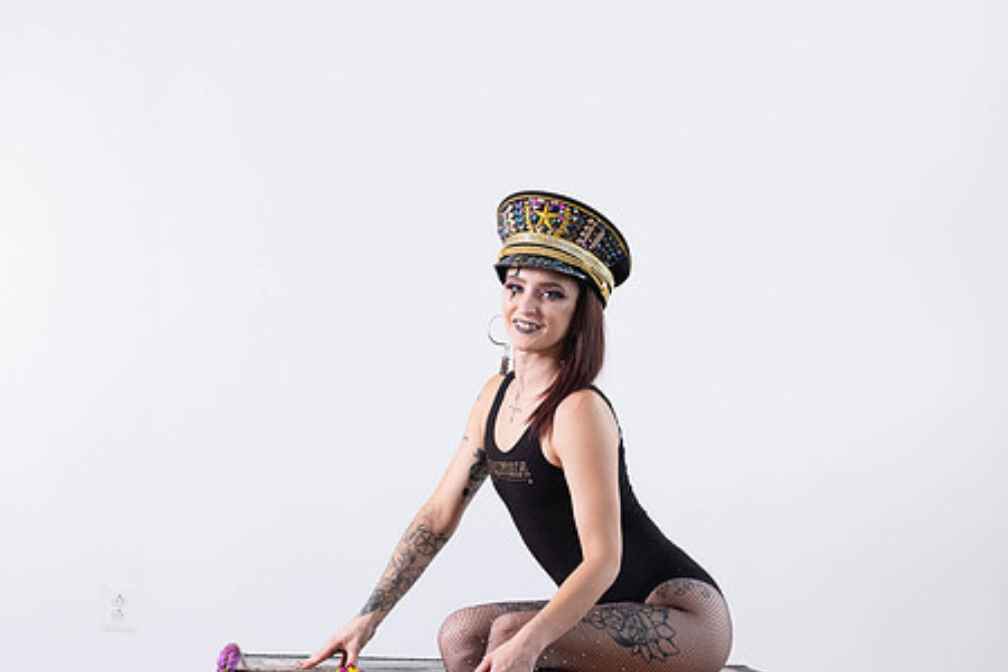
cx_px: 723
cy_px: 466
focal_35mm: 106
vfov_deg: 12.9
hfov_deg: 19.2
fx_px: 2968
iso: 500
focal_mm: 63
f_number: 5.6
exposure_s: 1/80
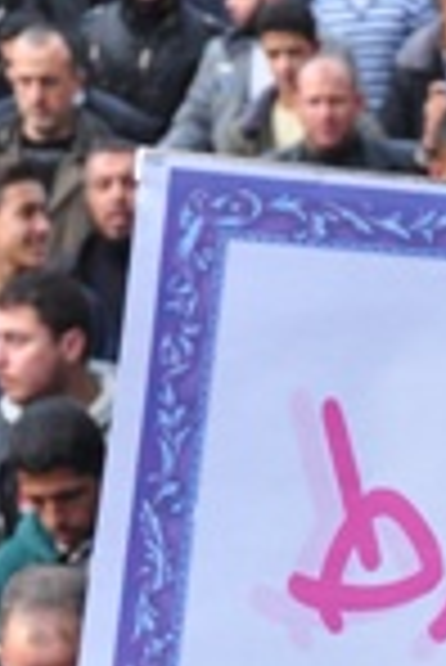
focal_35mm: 427
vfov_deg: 4.8
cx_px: 570
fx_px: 7916
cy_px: 1220
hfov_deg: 3.2
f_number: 5.3
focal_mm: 66
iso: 200
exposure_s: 1/200
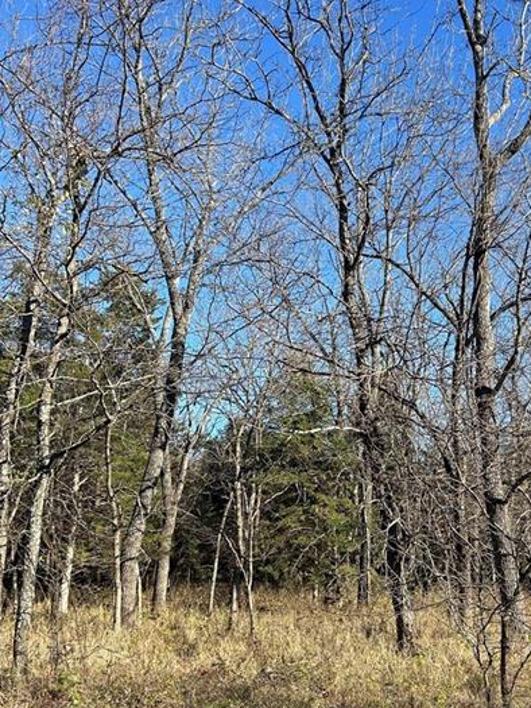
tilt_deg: +10.1
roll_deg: -1.0
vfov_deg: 48.8
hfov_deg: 37.3
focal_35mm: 38
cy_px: 410
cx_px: 354
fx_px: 777
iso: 50
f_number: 1.5
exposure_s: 1/1724
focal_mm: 5.7
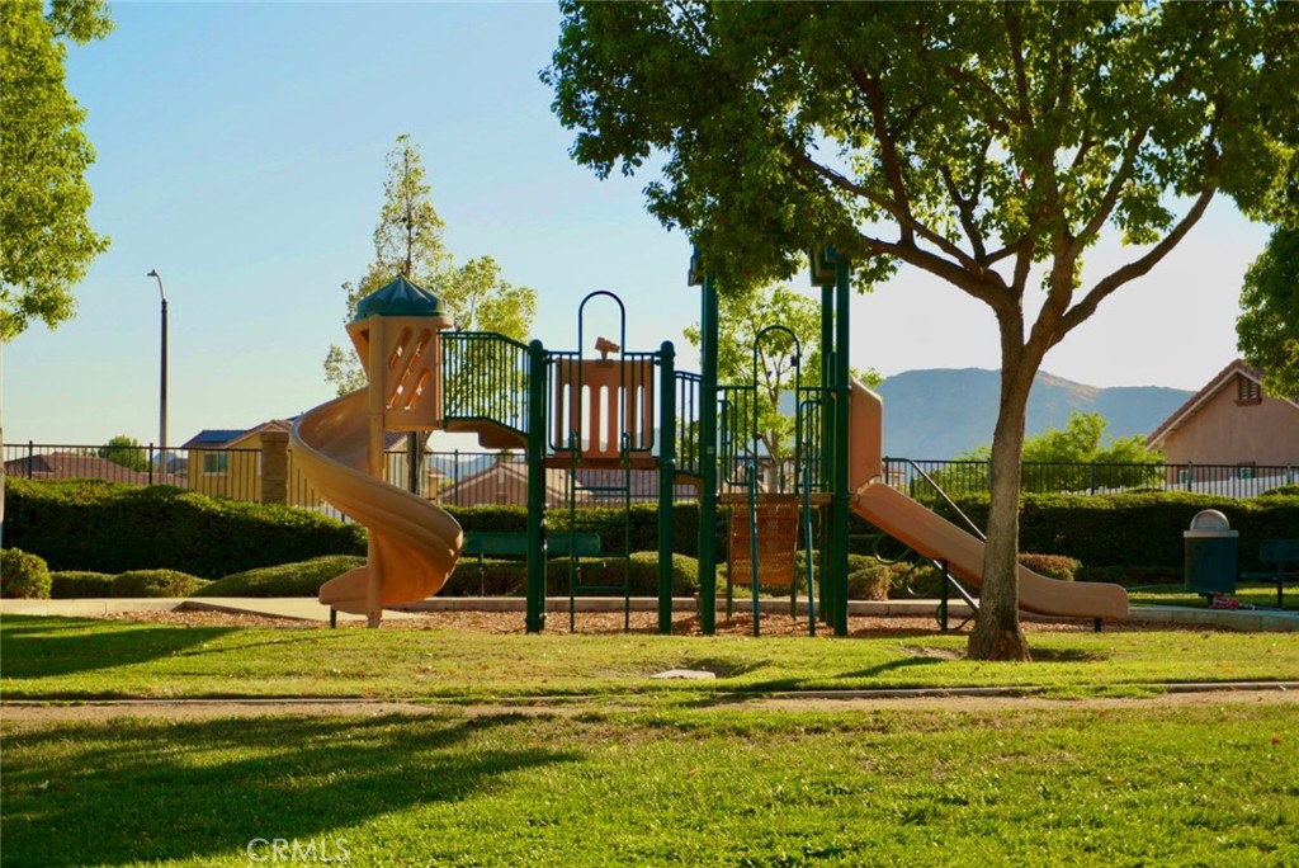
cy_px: 434
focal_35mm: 75
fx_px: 2708
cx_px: 650
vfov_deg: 18.2
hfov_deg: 27.0
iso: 100
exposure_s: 1/250
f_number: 5.6
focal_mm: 50
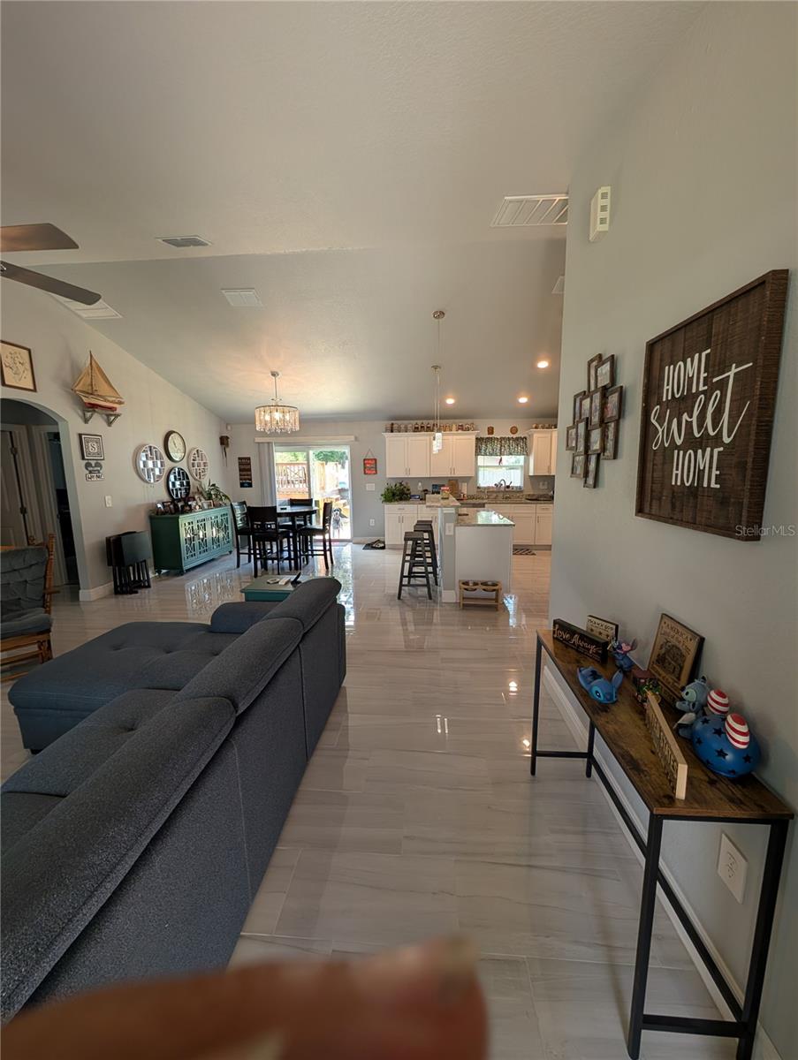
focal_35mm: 12
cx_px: 399
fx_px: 368
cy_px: 530
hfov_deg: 94.6
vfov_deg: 110.5
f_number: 1.7
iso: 84
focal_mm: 2.02
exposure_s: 1/120
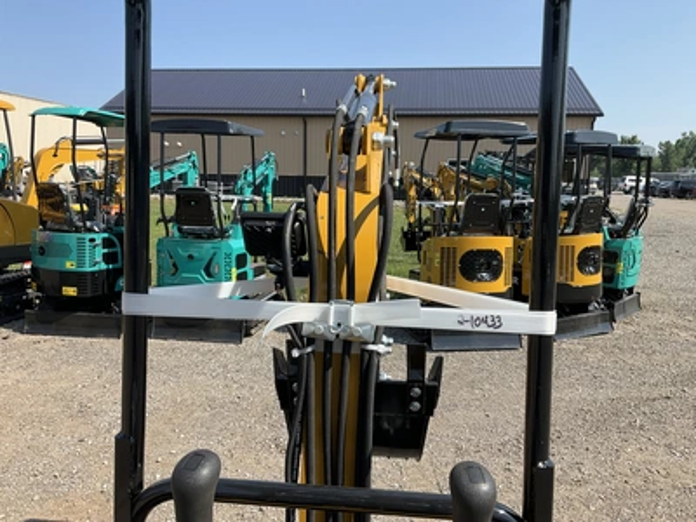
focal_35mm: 29
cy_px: 261
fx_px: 583
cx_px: 348
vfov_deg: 48.2
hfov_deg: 61.7
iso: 25
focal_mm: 3
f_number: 1.8
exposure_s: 1/1221
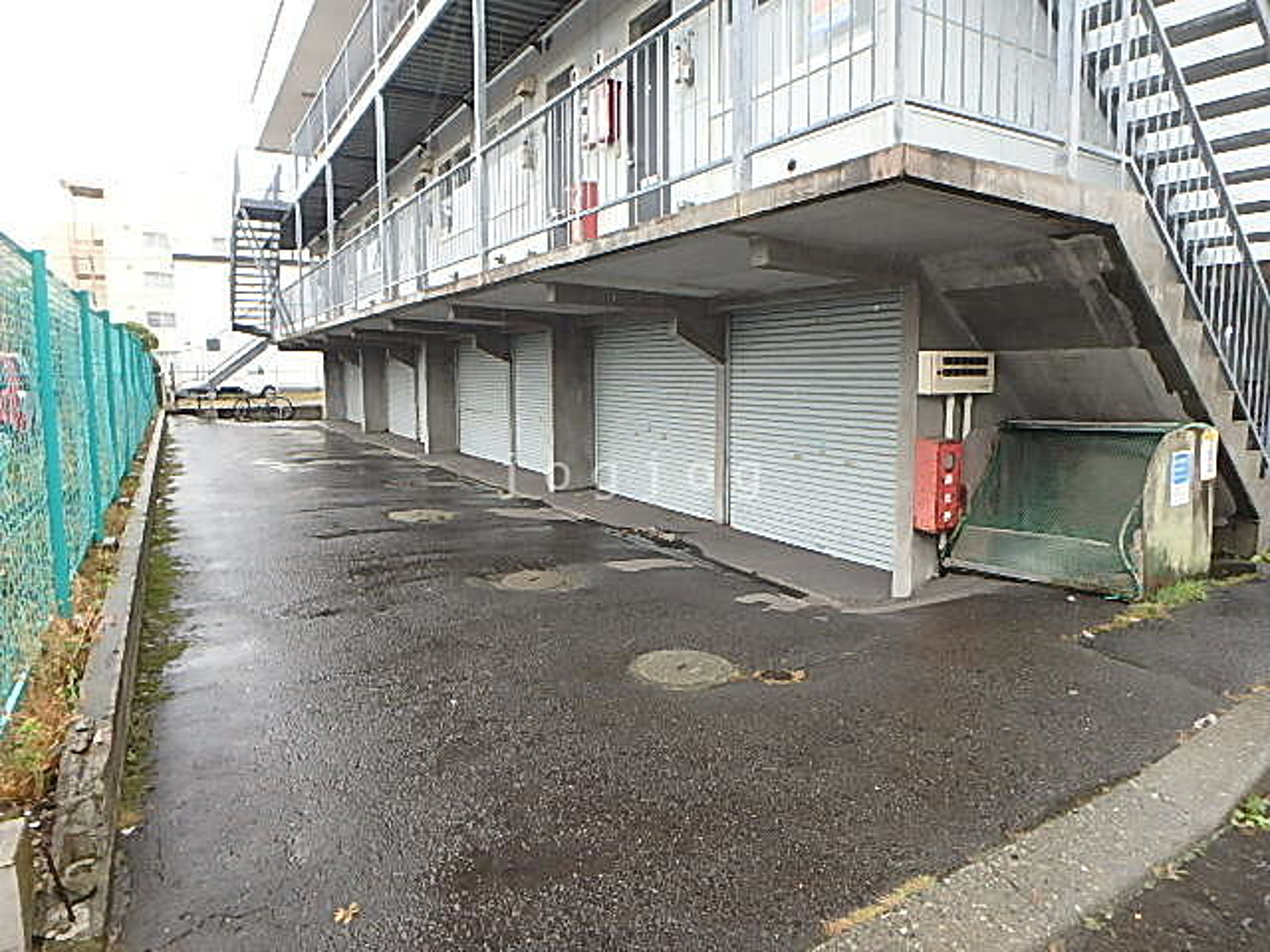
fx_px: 770
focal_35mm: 21
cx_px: 635
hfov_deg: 79.0
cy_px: 476
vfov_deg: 63.4
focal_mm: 3.7
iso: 160
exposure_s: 1/60
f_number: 3.5
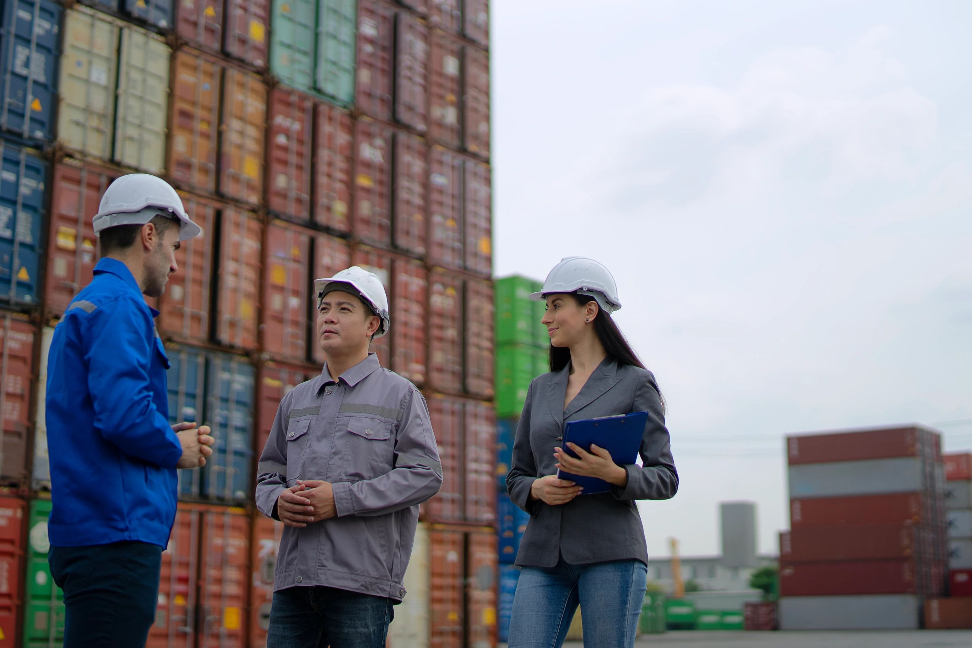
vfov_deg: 27.0
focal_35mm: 50
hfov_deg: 39.6
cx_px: 486
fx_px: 1350
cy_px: 324
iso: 100
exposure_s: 1/5000
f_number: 1.4
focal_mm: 50
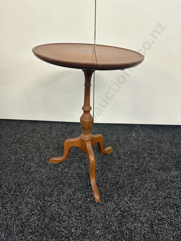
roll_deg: -0.6
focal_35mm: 24
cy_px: 120
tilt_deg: -31.1
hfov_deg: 56.8
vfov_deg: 71.6
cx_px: 90
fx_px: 167
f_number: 1.78
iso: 125
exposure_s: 1/50
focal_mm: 6.86
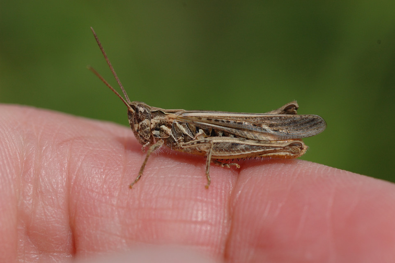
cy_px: 132
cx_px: 198
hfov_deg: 13.0
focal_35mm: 158
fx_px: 1727
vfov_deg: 8.7
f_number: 10
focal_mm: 105
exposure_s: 1/1600
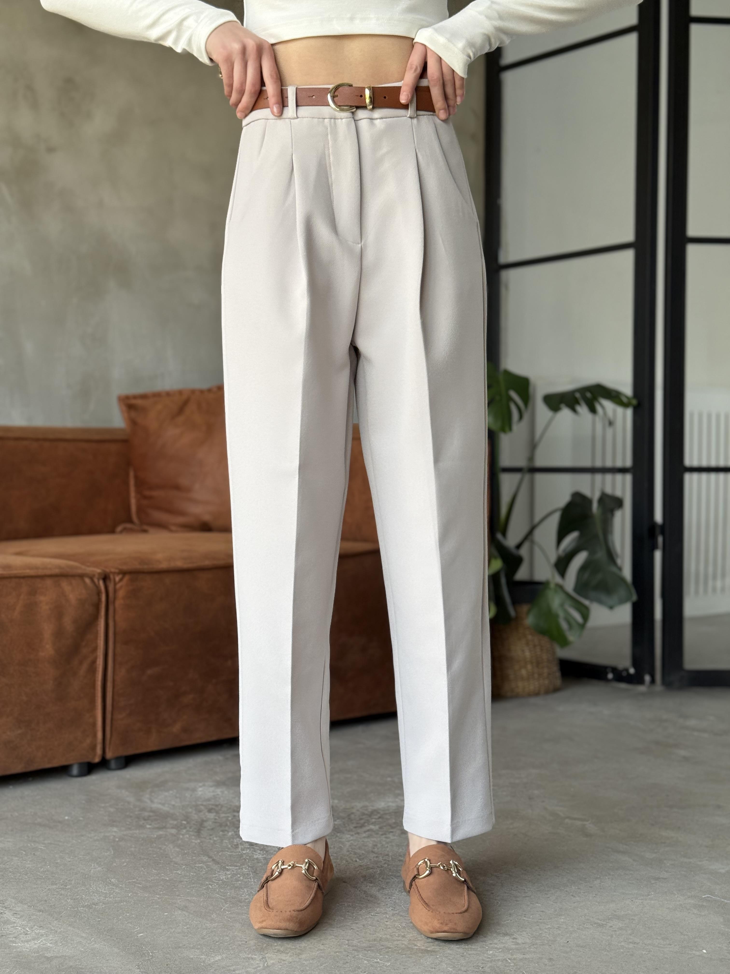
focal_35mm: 48
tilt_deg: -0.6
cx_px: 365
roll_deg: -0.2
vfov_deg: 39.7
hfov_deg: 30.3
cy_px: 487
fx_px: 1350
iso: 100
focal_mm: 6.76
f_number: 1.78
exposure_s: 1/61
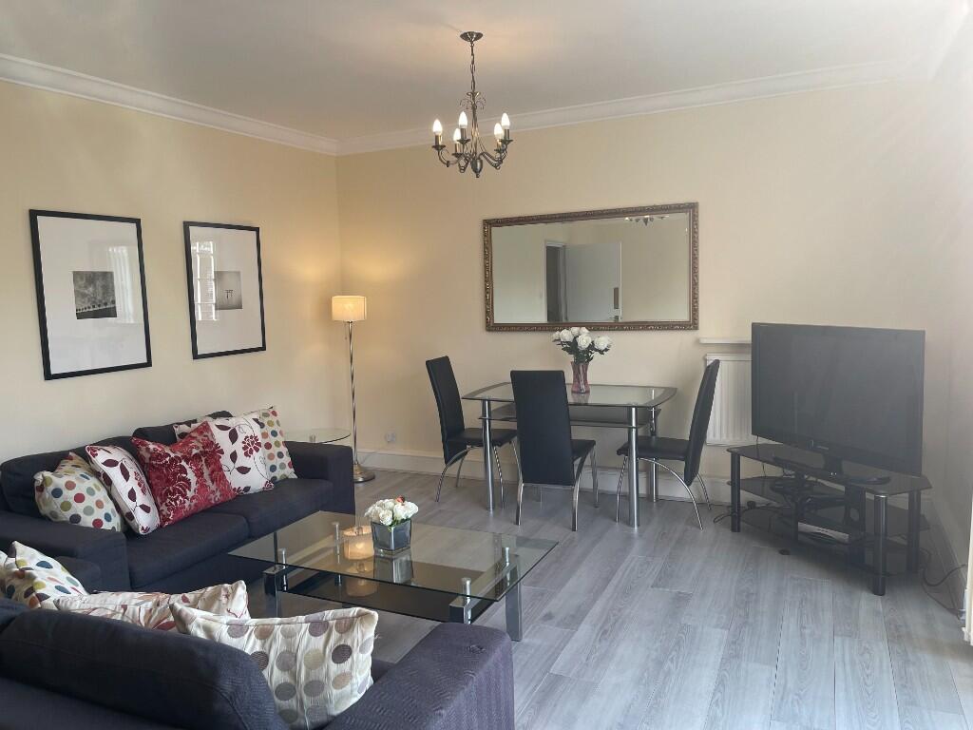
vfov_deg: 53.1
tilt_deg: -6.3
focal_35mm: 26
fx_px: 731
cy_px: 365
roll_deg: +2.5
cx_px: 486
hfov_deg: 67.3
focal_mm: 5.1
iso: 40
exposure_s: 1/121
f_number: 1.6
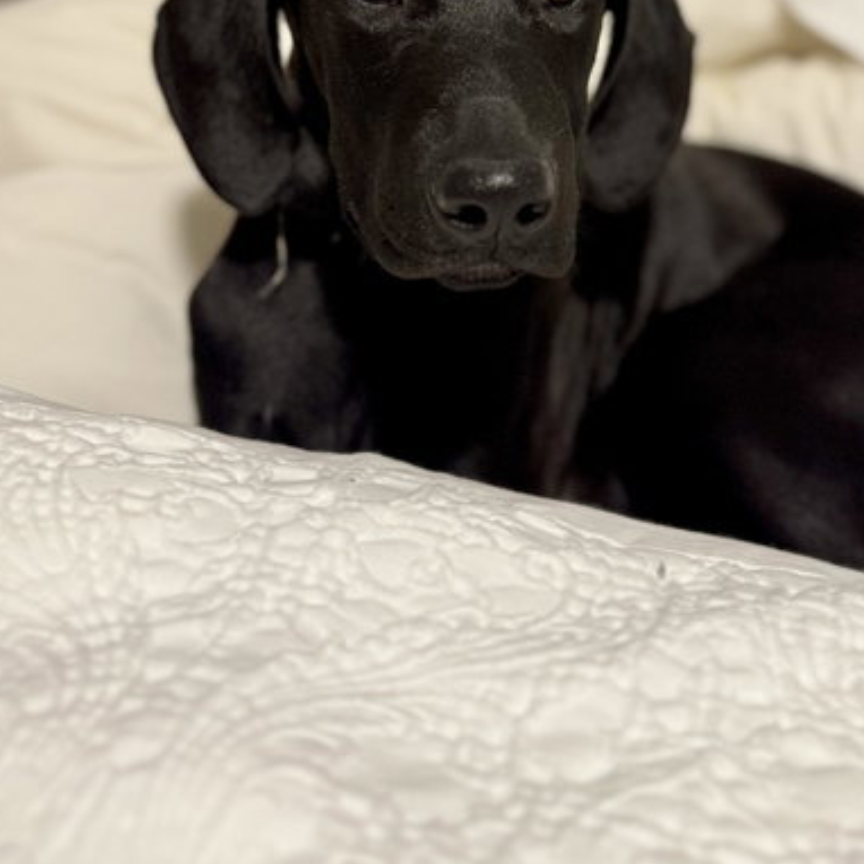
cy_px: 116
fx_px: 1045
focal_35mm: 37
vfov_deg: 41.9
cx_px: 495
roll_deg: +0.4
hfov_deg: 44.8
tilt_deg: -18.4
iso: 200
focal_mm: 6.76
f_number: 1.78
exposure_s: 1/60
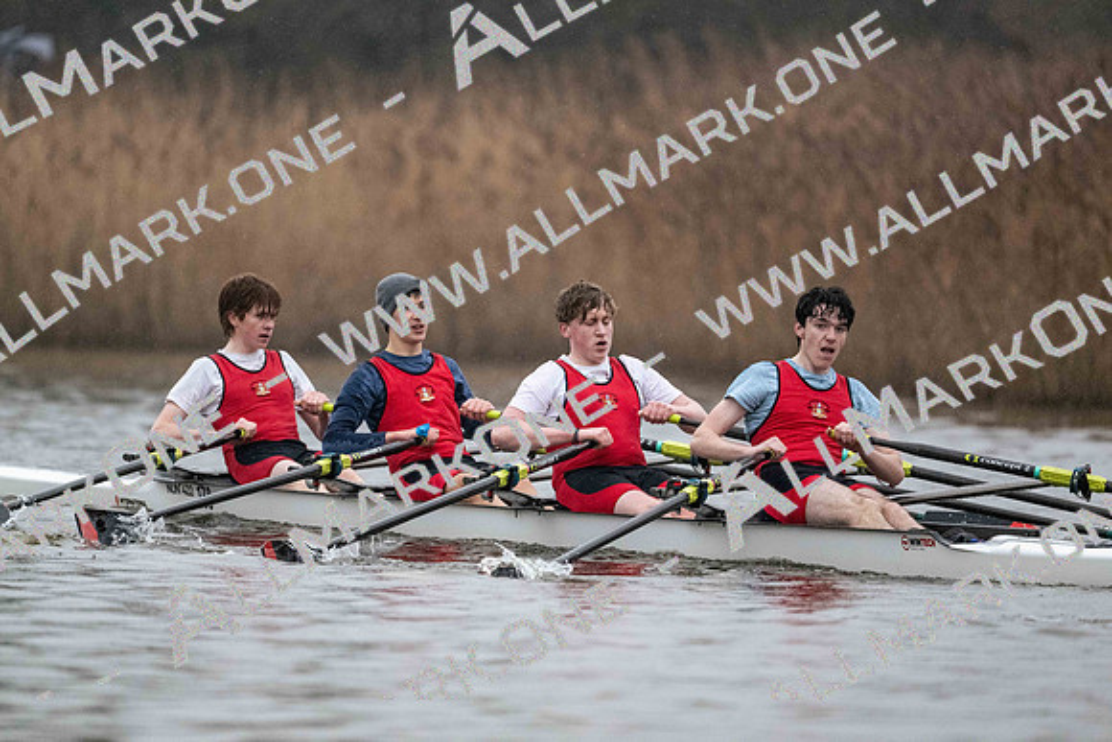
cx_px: 556
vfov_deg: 3.4
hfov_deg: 5.2
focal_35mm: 400
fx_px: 12358
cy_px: 371
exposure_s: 1/1600
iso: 6400
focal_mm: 400
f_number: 4.5
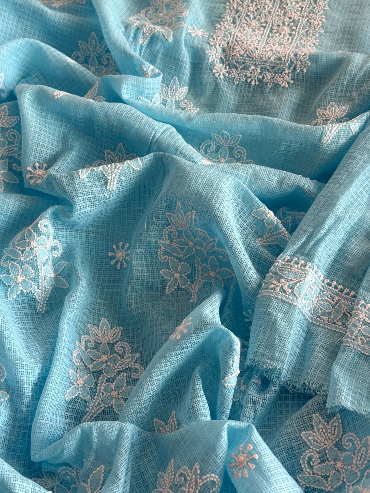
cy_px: 246
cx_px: 185
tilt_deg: -63.4
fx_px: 684
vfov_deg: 39.7
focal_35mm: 48
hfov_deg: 30.3
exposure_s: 1/60
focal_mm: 6.76
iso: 160
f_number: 1.78
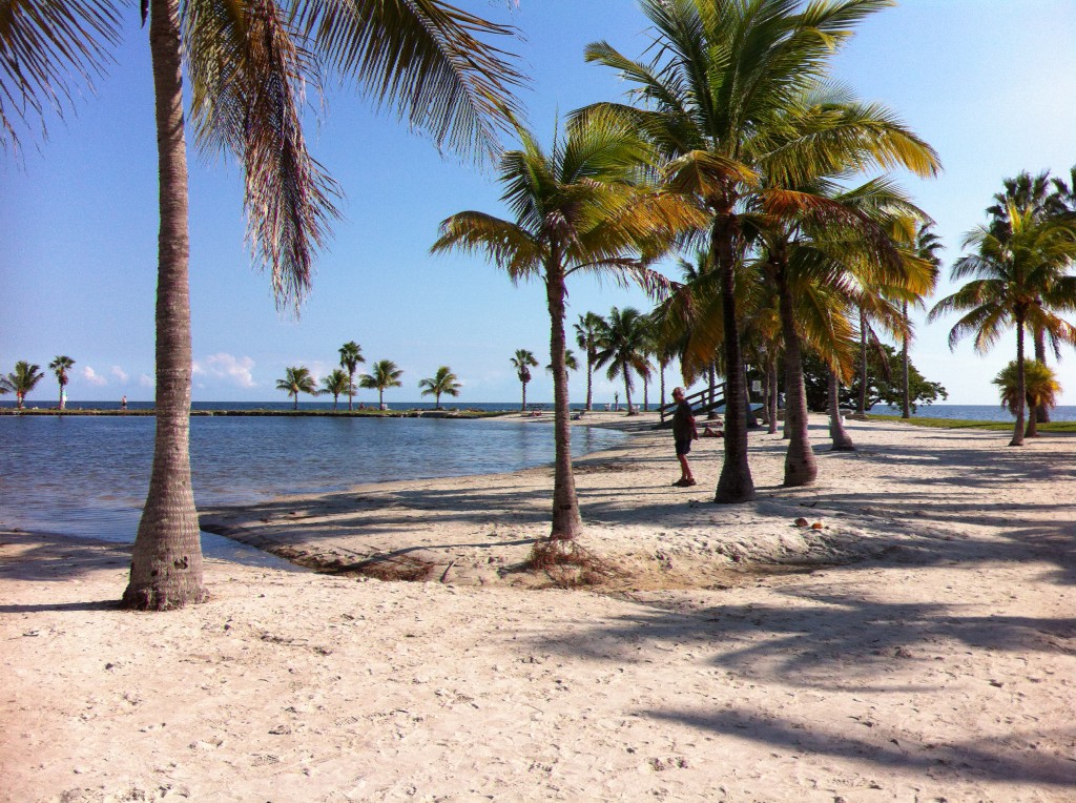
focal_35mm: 35
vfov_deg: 40.6
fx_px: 1086
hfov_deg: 52.7
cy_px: 402
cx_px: 538
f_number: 2.8
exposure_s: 1/2011
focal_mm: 3.85
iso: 80
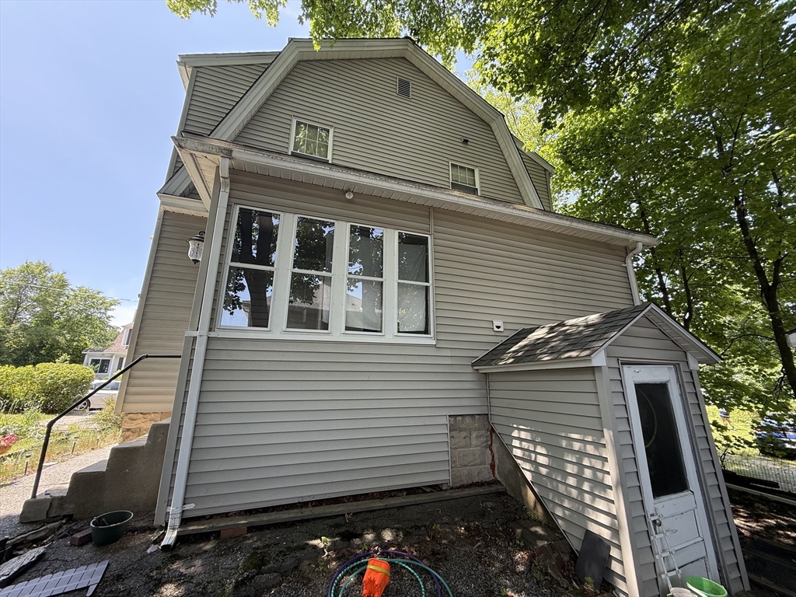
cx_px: 398
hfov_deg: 102.1
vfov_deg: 85.7
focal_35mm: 14
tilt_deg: +16.9
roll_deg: -0.4
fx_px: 322
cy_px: 298
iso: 64
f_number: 2.2
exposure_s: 1/120
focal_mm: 2.22
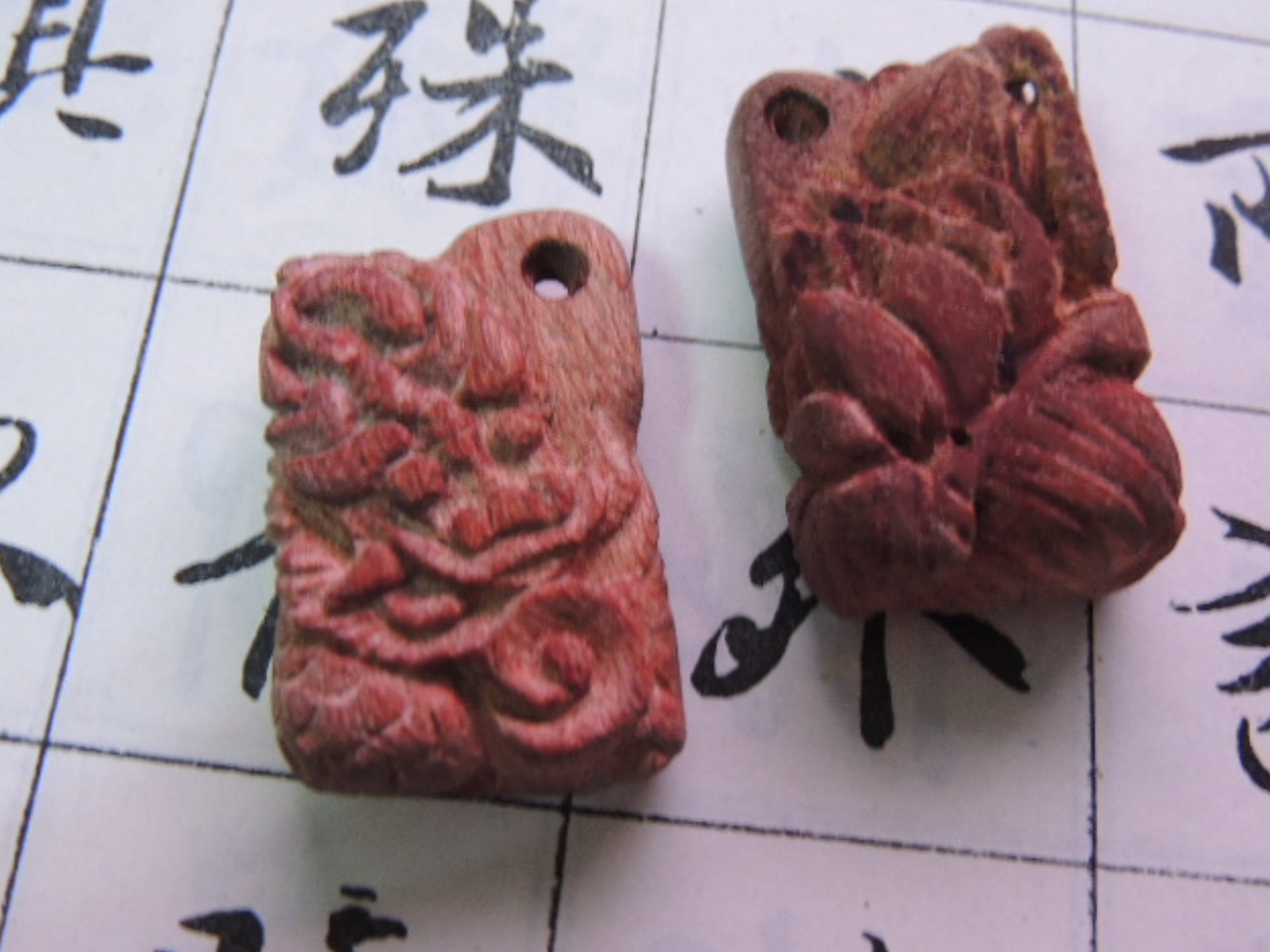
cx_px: 629
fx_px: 1504
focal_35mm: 41
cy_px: 478
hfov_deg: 45.8
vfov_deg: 35.1
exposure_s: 1/6
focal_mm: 7.1
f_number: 3.3
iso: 800
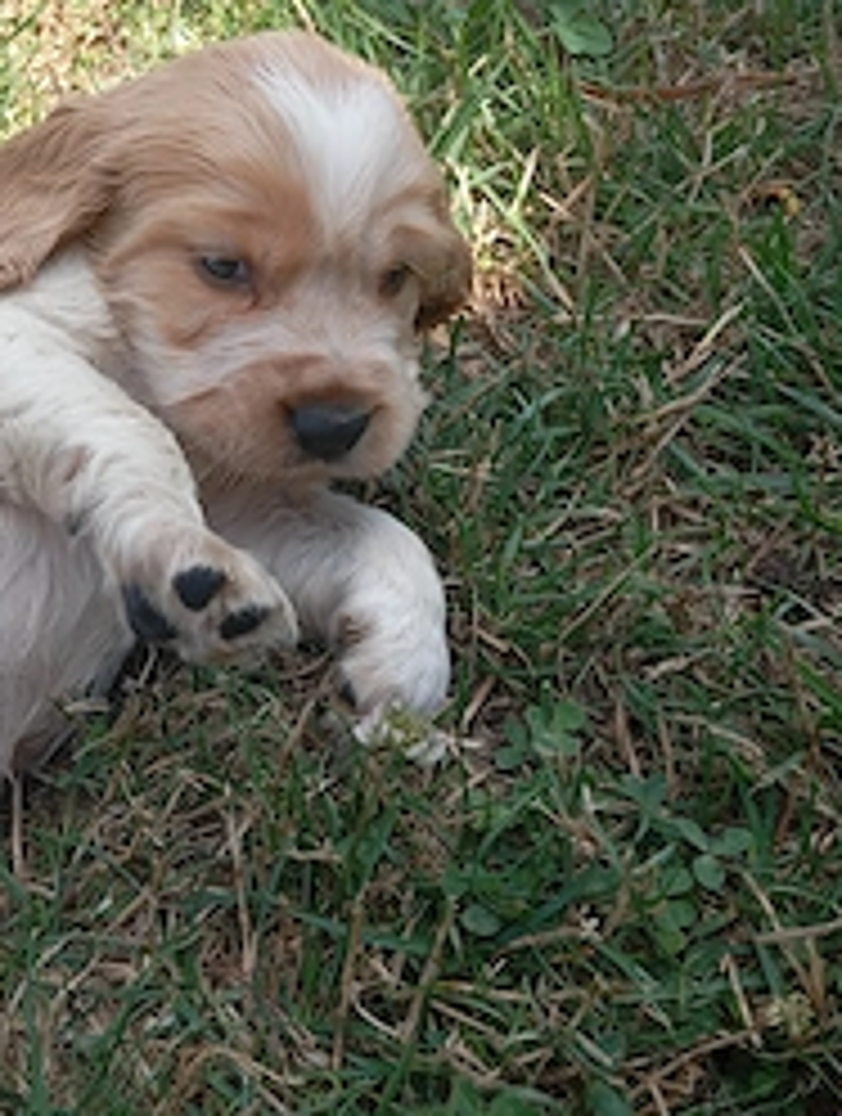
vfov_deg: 41.5
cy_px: 374
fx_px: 1454
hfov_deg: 31.7
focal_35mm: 45
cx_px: 207
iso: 108
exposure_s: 1/206
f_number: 1.8
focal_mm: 4.22
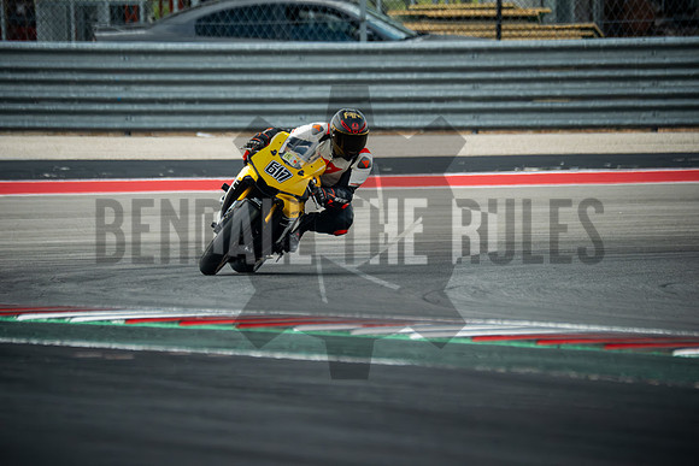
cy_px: 233
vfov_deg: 2.3
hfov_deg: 3.4
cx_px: 350
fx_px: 11652
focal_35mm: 600
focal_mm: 400
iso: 2500
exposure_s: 1/1600
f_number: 5.6
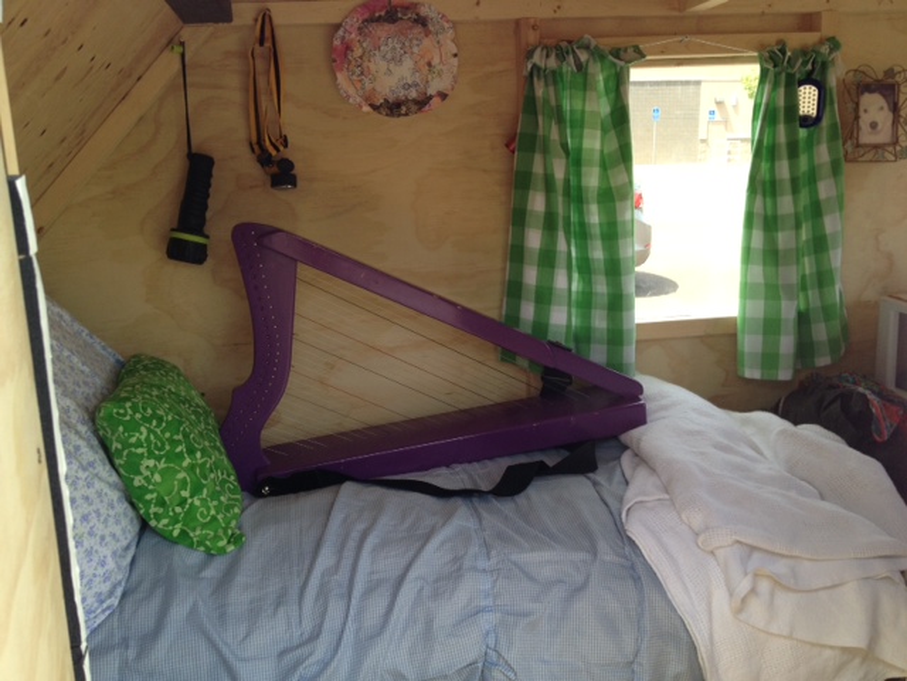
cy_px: 340
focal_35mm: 35
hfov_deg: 52.6
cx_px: 454
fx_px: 917
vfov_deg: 40.7
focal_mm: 4.28
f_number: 2.4
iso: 50
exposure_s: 1/235
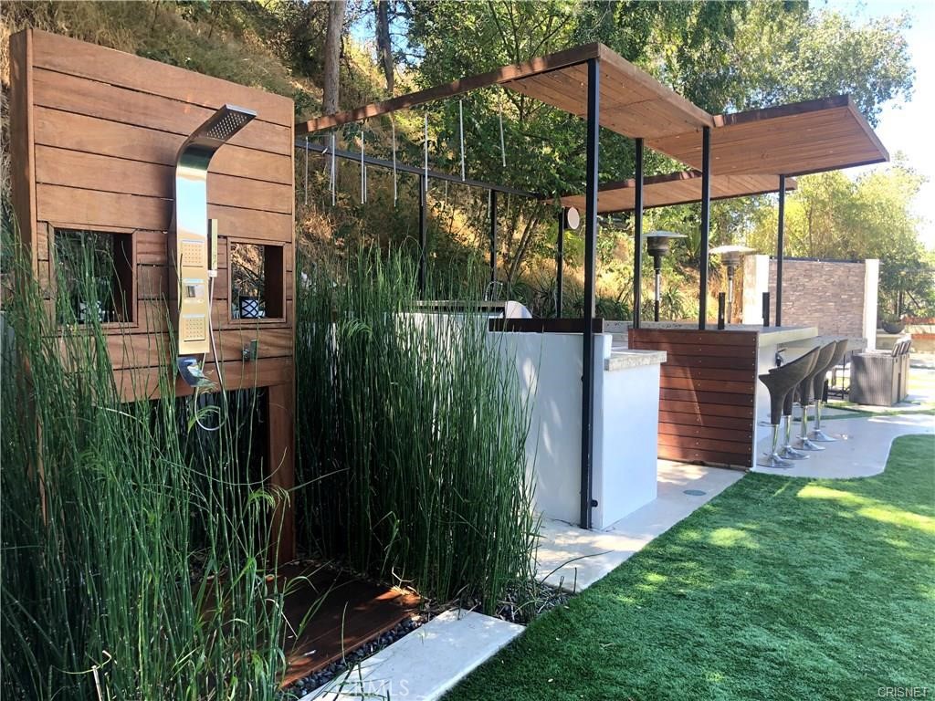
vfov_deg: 49.7
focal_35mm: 28
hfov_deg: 63.4
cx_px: 468
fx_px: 756
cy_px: 350
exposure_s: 1/120
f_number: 1.8
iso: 32
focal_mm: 3.99
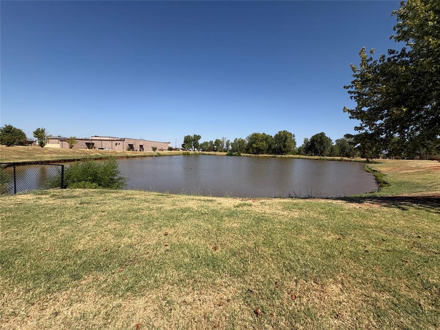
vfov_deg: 85.7
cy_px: 165
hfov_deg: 102.1
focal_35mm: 14
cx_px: 220
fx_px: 178
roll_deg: -1.8
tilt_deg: -2.2
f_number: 2.2
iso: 50
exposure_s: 1/2494
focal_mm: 2.22
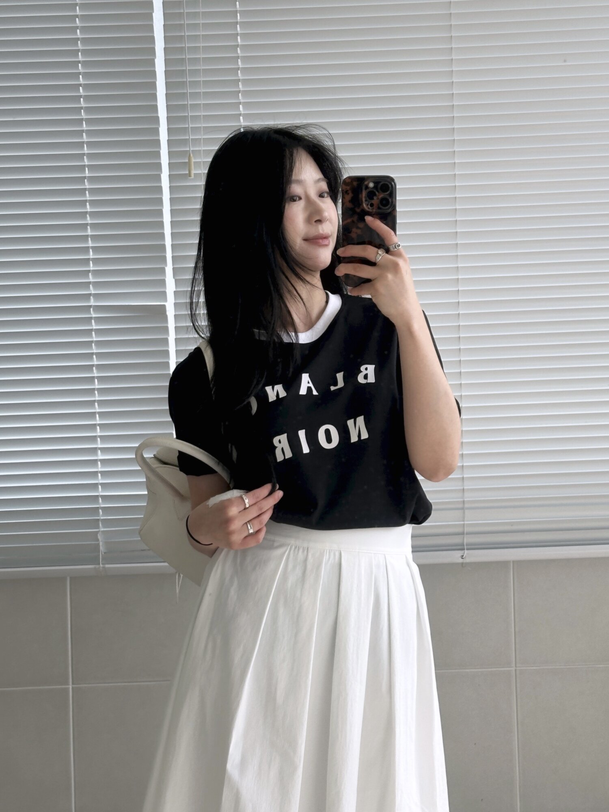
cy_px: 406
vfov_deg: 39.7
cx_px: 304
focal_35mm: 48
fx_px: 1126
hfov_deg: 30.3
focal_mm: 6.86
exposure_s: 1/380
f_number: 1.78
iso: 64
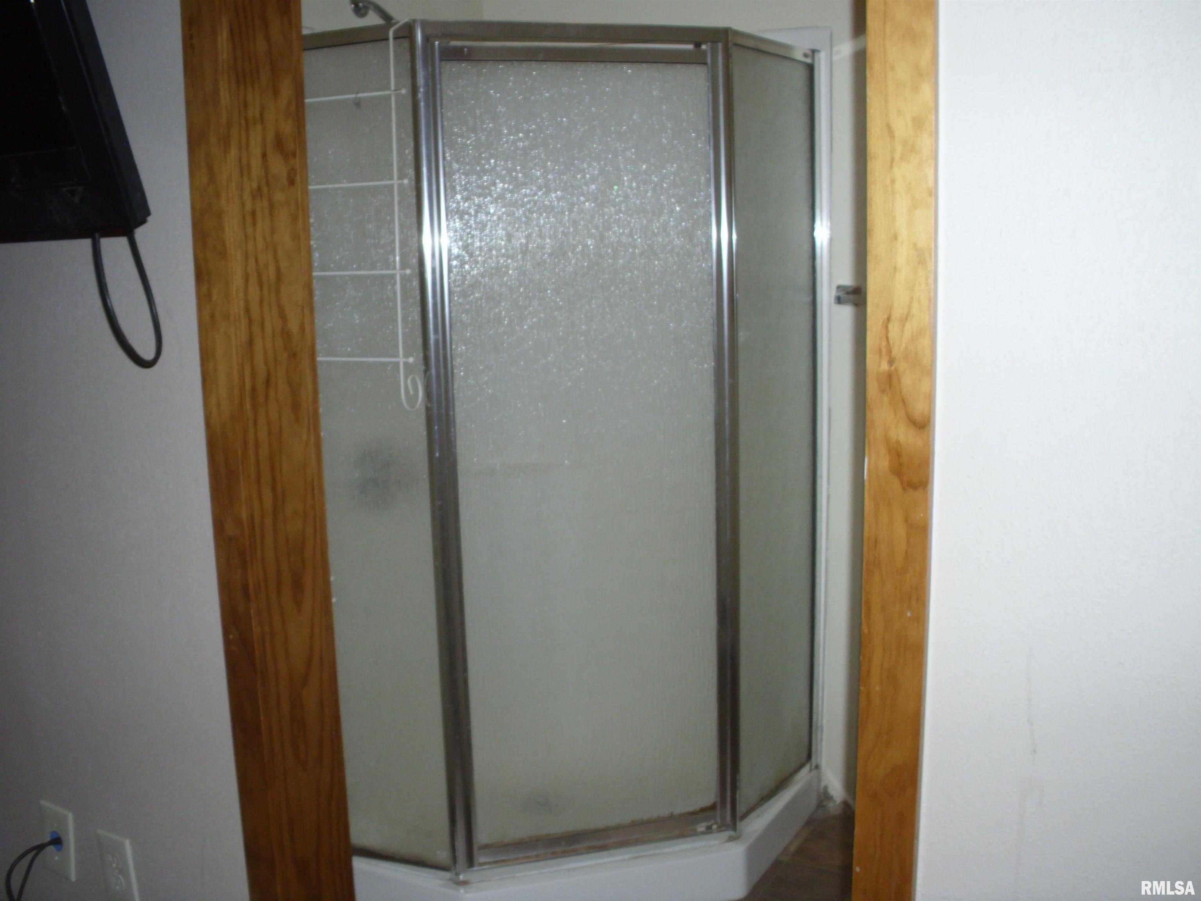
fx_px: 1318
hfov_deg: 49.0
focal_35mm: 38
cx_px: 600
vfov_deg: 37.7
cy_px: 450
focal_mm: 6.3
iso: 200
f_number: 2.9
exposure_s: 1/60
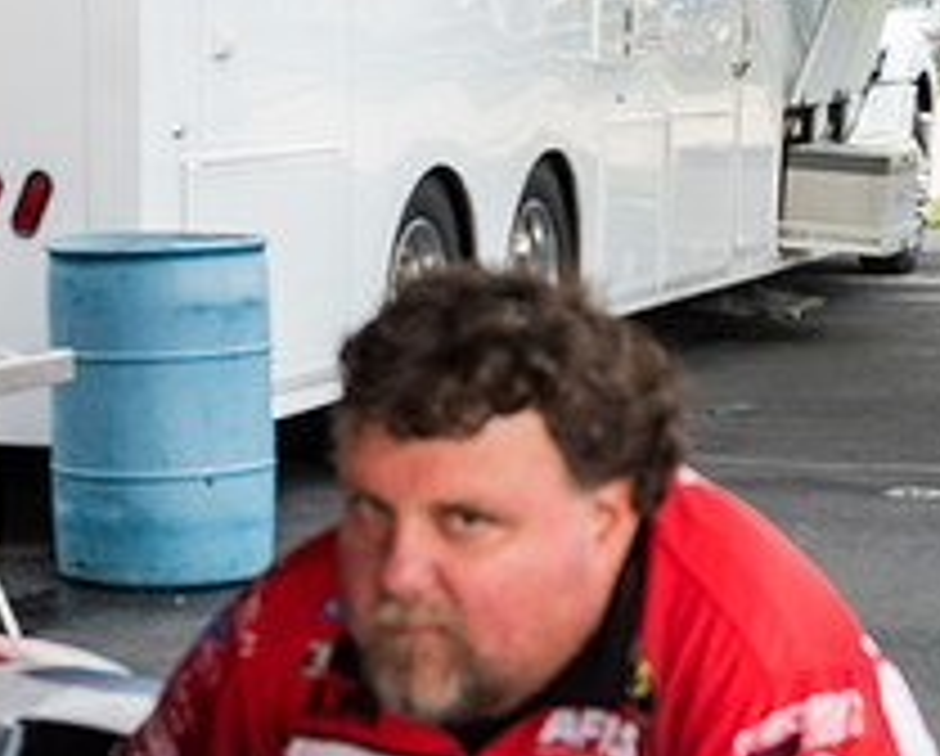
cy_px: 918
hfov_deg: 16.1
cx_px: 423
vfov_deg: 12.7
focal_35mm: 119
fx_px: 3317
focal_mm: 39
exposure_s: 1/80
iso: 400
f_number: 9
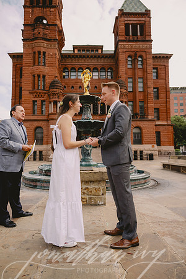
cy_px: 140
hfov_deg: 53.1
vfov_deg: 73.7
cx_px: 93
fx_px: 186
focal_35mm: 24
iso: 500
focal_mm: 24
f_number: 3.2
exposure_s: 1/4000
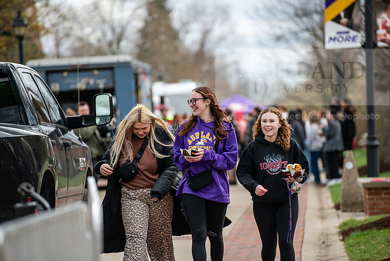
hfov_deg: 10.3
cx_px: 195
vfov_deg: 6.9
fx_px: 2167
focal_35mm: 200
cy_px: 130
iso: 160
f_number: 3.5
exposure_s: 1/640
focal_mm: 200
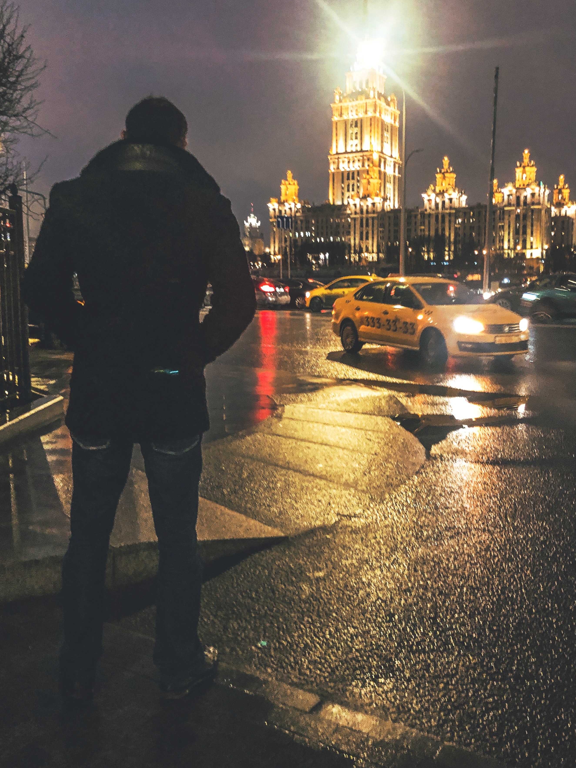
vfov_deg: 56.7
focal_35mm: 32
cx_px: 318
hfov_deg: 44.1
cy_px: 341
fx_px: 710
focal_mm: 4
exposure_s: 1/6
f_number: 1.8
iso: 100
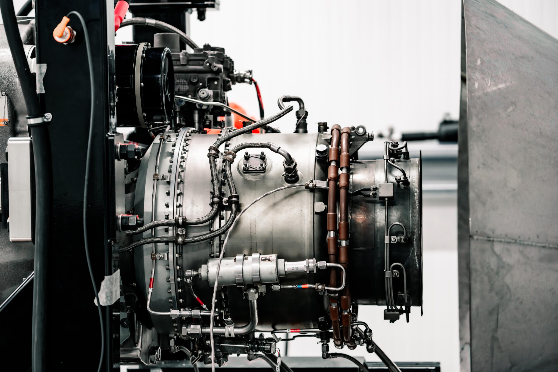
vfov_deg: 14.0
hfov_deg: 20.8
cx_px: 279
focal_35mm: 98
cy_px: 186
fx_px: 1519
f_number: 4
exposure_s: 1/160
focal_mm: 98
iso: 2000
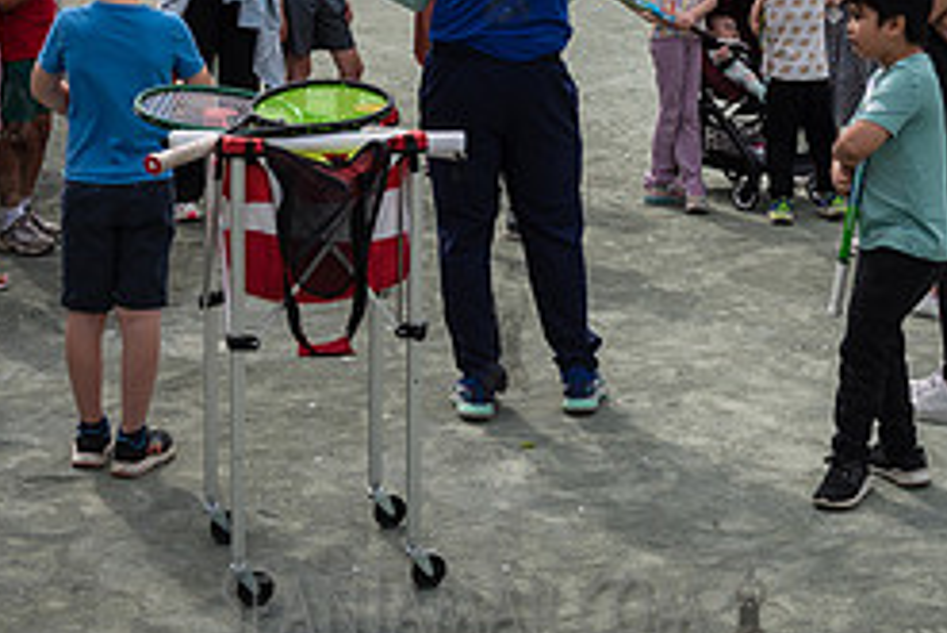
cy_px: -44
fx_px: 2027
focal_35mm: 77
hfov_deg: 26.3
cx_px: 506
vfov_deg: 17.2
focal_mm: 32
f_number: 4.5
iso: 160
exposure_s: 1/1250
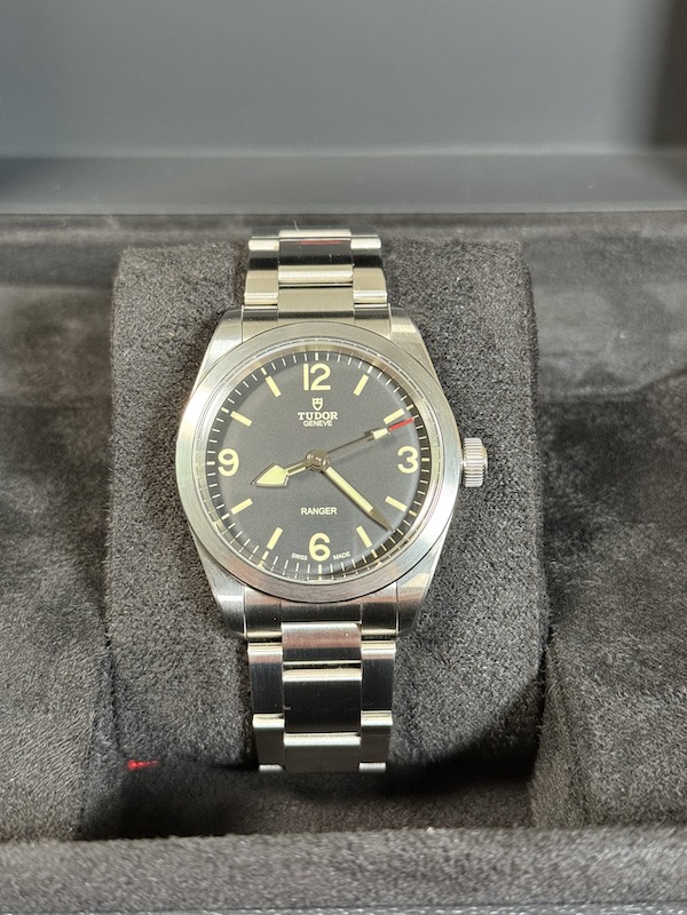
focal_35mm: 48
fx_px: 1270
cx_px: 344
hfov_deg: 30.3
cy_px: 458
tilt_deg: -38.9
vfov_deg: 39.7
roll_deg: -1.3
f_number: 1.78
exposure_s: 1/40
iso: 320
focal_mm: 6.76
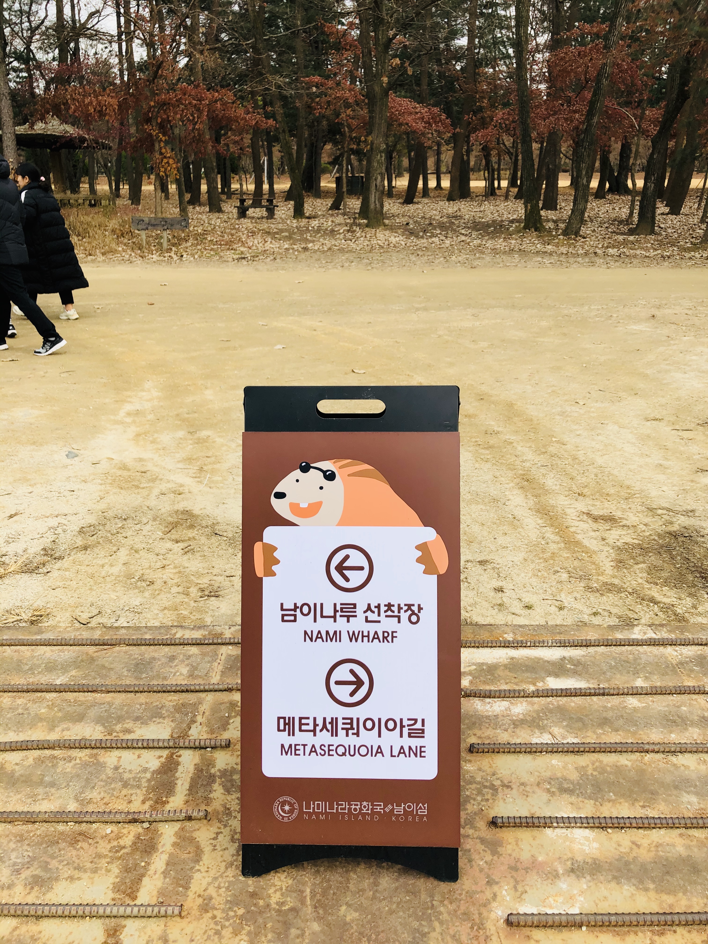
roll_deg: +0.6
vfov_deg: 63.4
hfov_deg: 49.7
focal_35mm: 28
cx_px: 354
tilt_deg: -19.7
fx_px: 764
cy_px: 472
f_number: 1.8
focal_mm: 3.99
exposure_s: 1/457
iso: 20
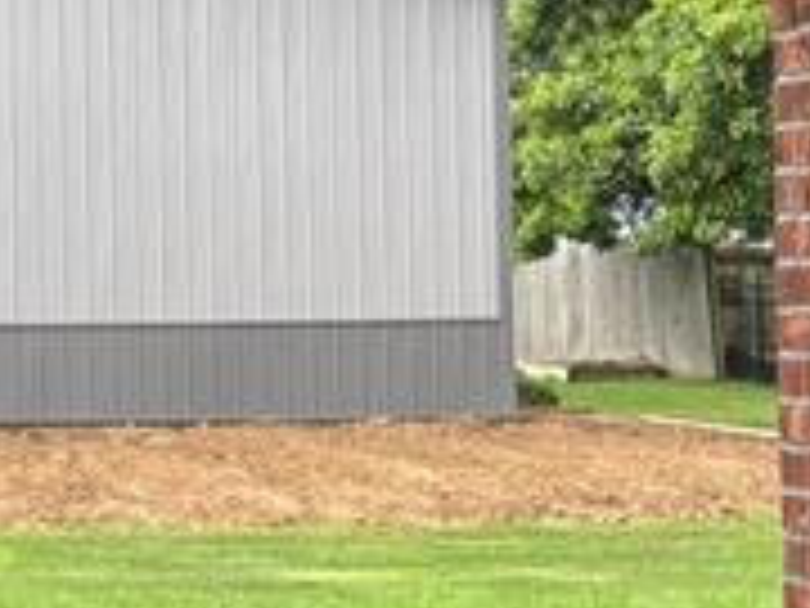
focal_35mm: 148
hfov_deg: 11.8
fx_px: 3463
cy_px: 212
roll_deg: +1.2
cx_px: -873
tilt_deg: +1.3
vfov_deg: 10.0
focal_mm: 5.96
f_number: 1.6
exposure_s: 1/742
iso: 50
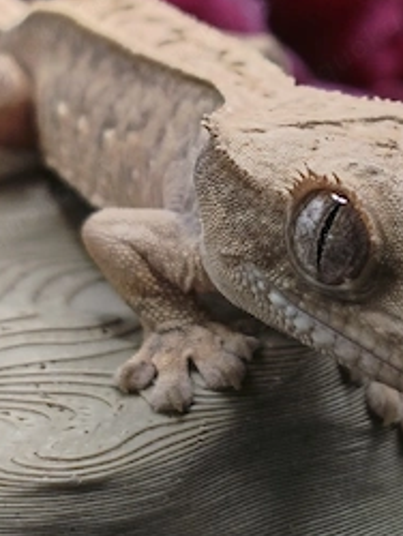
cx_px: 259
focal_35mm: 147
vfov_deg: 13.4
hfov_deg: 10.1
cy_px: 225
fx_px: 2278
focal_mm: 6.06
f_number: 1.7
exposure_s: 1/53.5
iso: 400
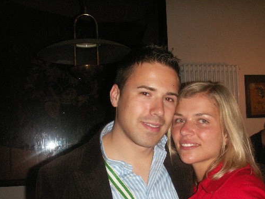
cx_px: 166
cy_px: 124
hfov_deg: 40.2
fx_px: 360
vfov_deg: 30.8
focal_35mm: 47
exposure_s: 1/40
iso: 160
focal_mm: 7.7
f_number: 3.5
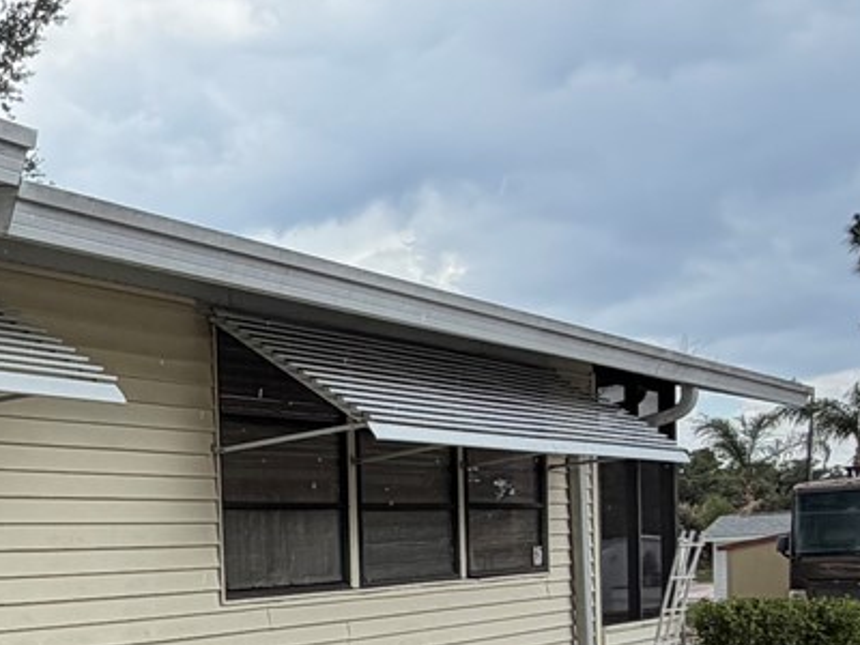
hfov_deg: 27.3
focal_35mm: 56
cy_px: 660
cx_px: -322
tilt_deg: -3.0
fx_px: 1391
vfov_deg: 24.8
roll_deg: +3.7
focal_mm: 2.22
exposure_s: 1/770
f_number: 2.2
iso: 32
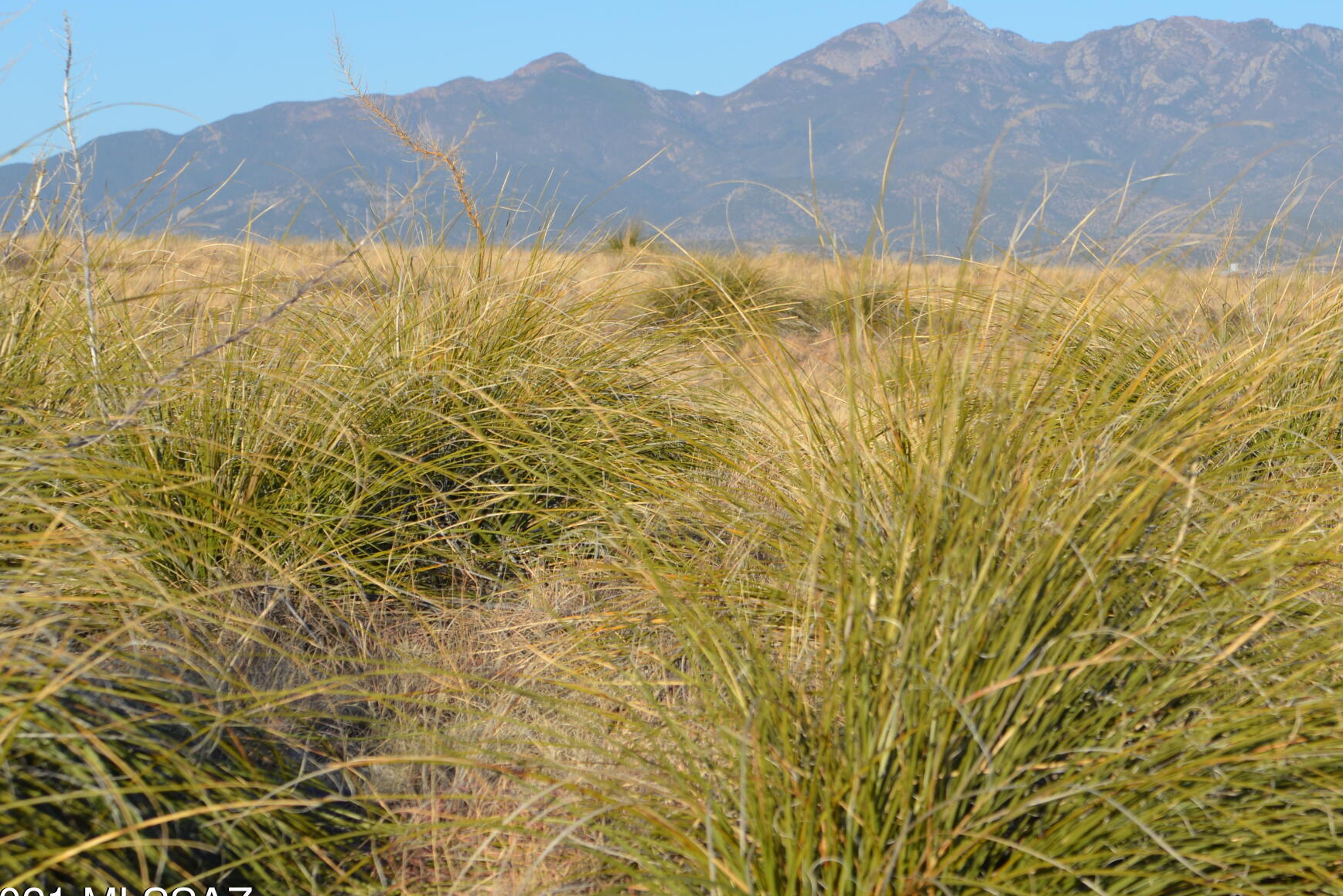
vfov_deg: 12.0
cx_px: 1097
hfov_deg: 17.8
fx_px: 4254
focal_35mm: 114
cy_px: 189
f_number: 7.1
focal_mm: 66
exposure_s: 1/800
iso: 200
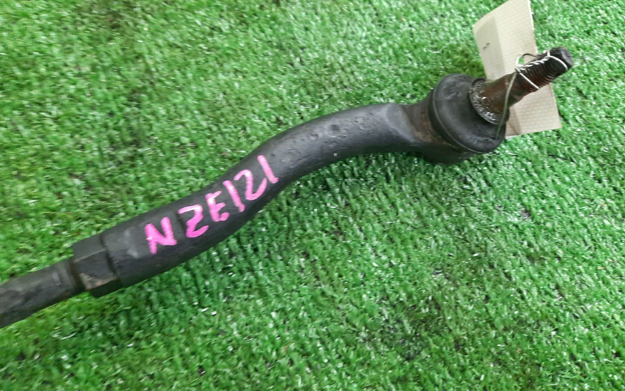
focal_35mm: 27
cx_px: 313
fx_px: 460
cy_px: 178
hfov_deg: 68.4
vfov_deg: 46.0
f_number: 2
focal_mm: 4.6
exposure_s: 1/33
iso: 280
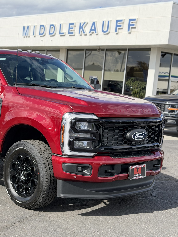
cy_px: 120
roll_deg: -3.8
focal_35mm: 65
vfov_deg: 29.8
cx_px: 28
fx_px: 446
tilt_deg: -7.1
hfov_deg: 22.2
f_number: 1.78
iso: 100
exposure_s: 1/2088
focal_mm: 6.76
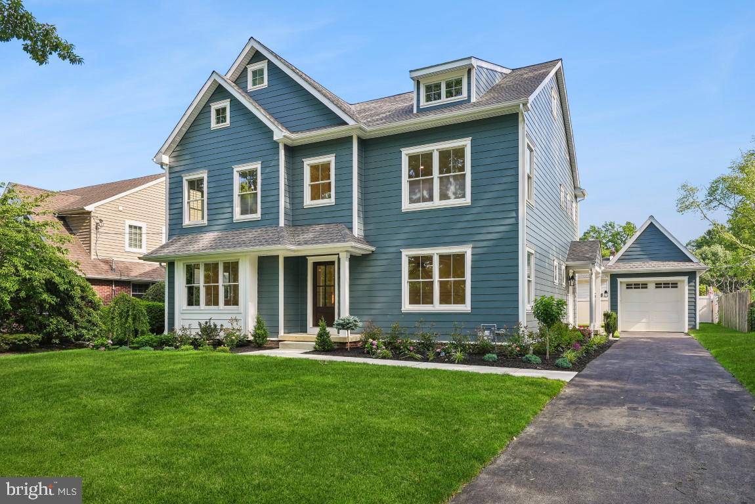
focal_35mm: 24
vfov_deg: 53.2
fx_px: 504
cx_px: 378
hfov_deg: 73.7
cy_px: 252
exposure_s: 1/30
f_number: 11
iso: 125
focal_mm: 24
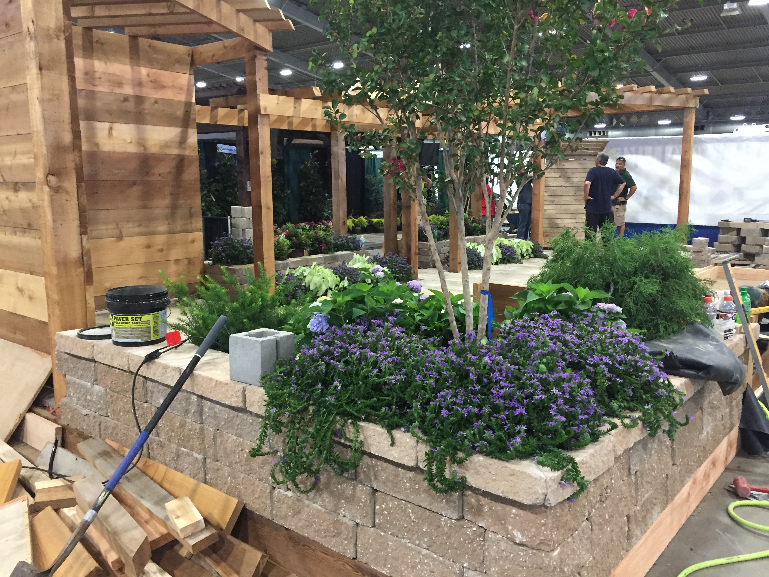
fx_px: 644
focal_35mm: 29
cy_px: 288
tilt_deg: -8.4
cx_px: 384
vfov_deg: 48.2
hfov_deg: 61.7
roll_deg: +0.0
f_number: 2.2
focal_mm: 4.15
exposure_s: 1/20
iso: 250
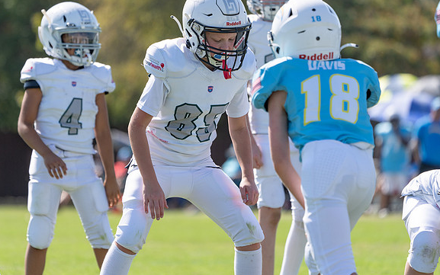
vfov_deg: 3.6
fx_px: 4390
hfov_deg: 5.7
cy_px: 114
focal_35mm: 366
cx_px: 189
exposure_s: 1/1000
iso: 160
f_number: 5.6
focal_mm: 309
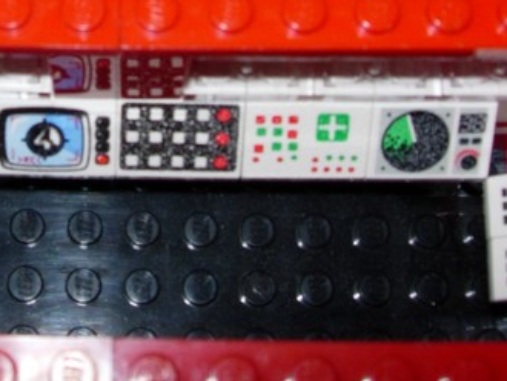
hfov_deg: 21.1
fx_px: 1348
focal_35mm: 92
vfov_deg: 15.8
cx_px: 108
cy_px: -6
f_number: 4.8
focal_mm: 7.8
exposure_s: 1/64
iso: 79
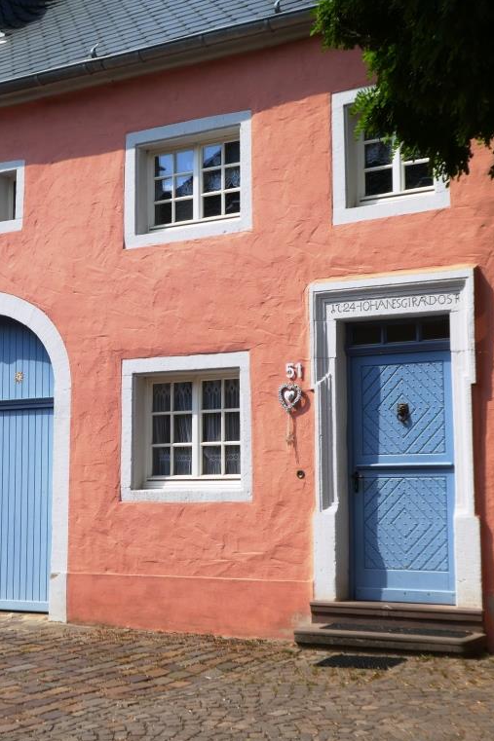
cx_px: 201
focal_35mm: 56
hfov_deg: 24.1
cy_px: 372
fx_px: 1153
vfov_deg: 35.6
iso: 80
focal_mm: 7.2
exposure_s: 1/640
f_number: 3.8
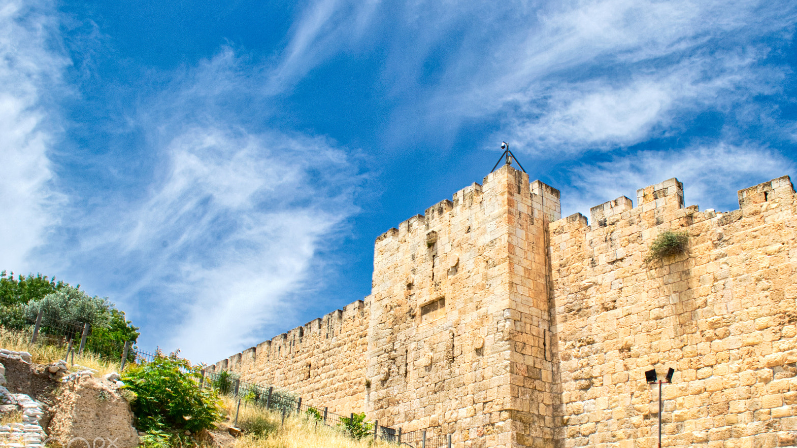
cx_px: 398
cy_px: 246
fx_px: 676
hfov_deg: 61.0
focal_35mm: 32
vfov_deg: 36.6
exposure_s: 1/60
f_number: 18
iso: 100
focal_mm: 20
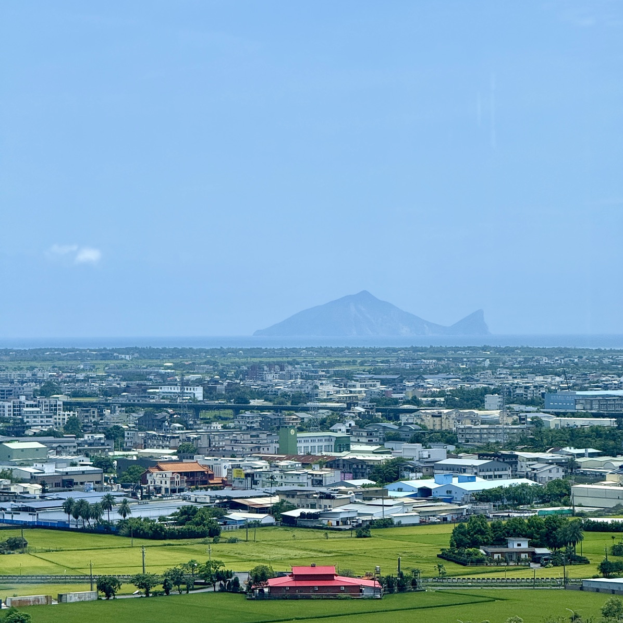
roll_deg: -0.1
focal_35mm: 142
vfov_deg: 12.3
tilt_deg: +0.9
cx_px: 312
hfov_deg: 12.3
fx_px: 2891
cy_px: 288
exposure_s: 1/693
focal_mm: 15.66
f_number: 2.8
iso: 50
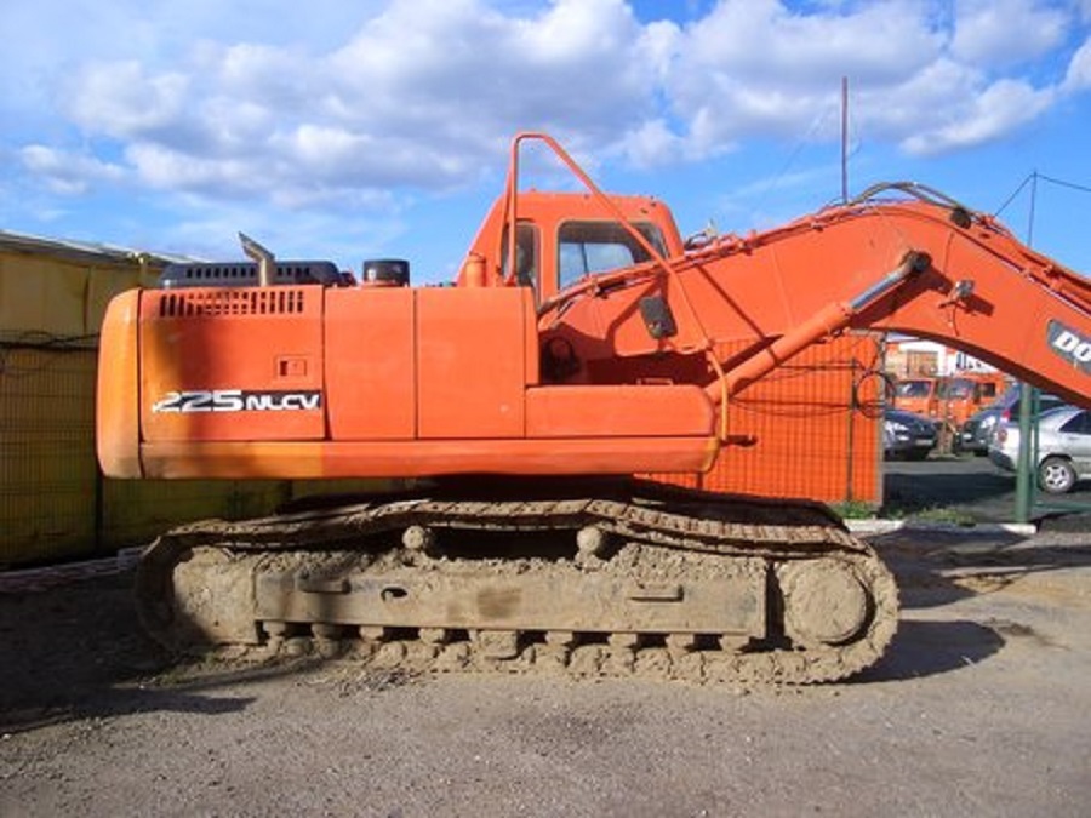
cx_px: 546
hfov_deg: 52.6
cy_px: 409
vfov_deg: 40.7
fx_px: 1103
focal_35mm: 35
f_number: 4.3
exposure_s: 1/400
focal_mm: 5.8
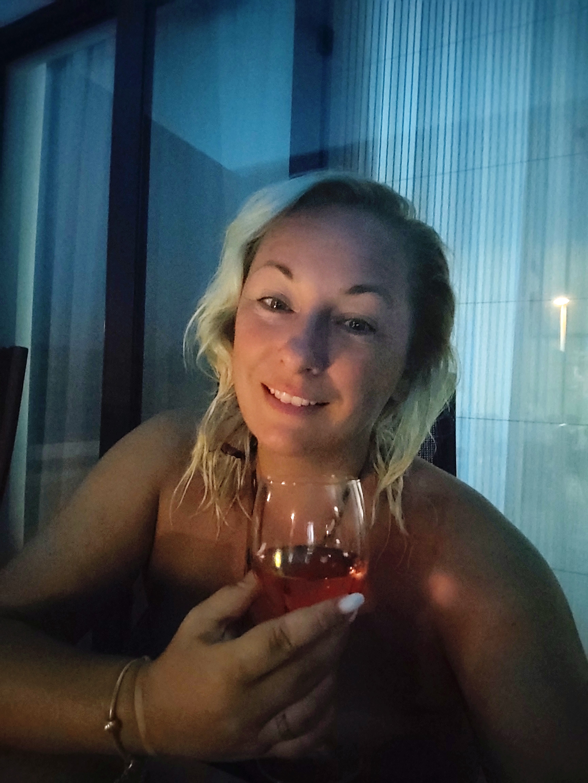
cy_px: 392
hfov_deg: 68.7
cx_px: 294
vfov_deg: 84.7
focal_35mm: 19
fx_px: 430
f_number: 2.45
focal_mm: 3.27
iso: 2450
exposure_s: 1/10
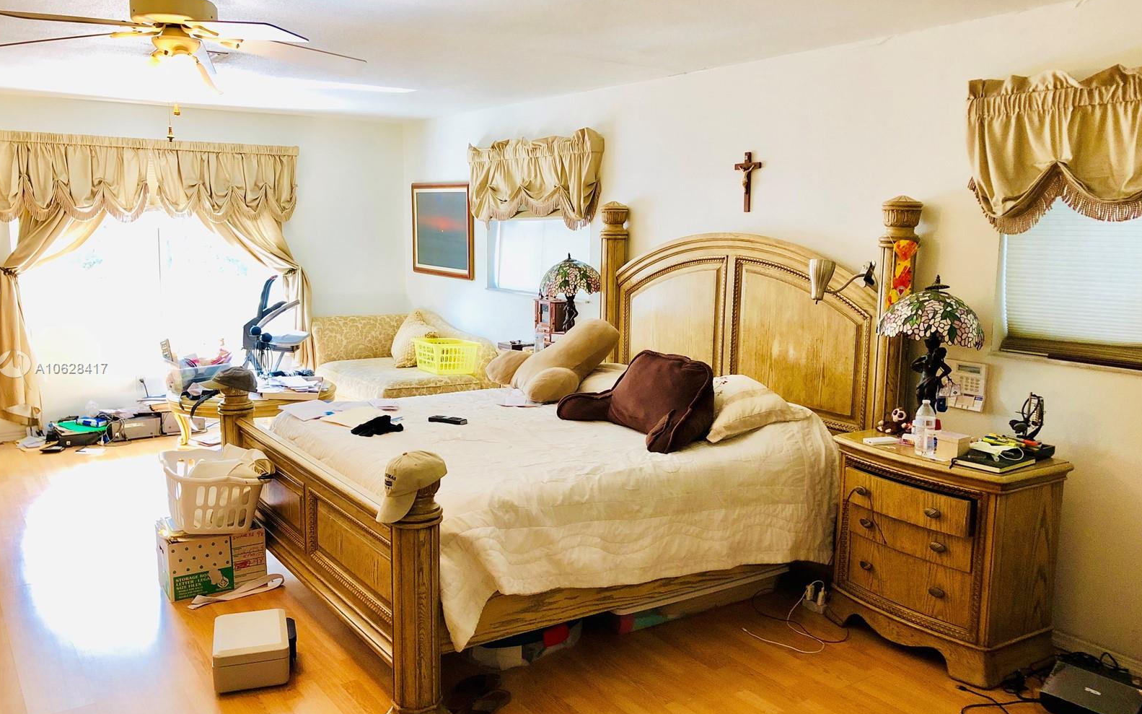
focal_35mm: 30
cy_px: 369
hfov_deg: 62.9
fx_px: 934
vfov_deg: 41.8
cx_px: 570
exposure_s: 1/30
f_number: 1.8
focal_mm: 4
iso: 40
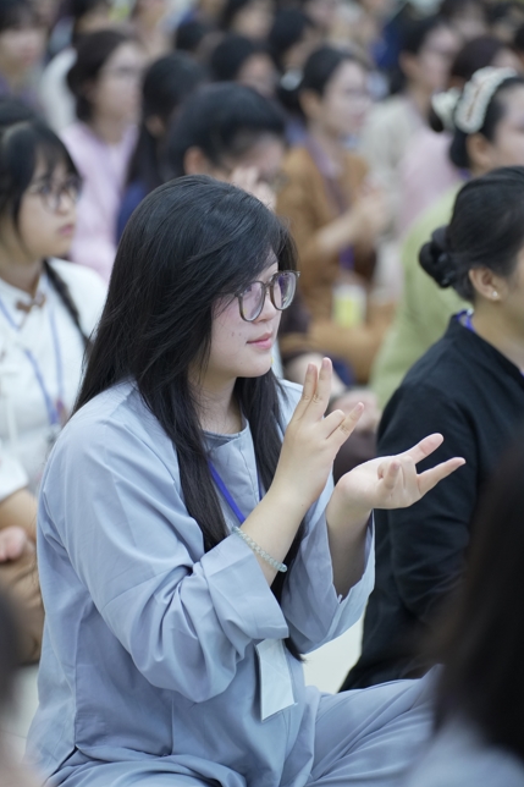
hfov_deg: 12.0
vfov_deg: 18.0
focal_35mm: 114
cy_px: 391
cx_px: 262
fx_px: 2490
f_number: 2.8
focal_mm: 113
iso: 2500
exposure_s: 1/125
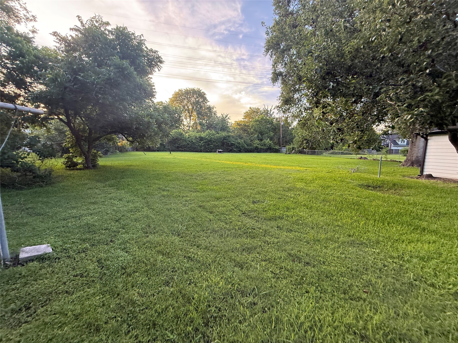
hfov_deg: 102.1
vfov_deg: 85.7
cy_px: 172
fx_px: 185
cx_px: 229
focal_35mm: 14
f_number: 2.2
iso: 160
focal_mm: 2.22
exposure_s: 1/99
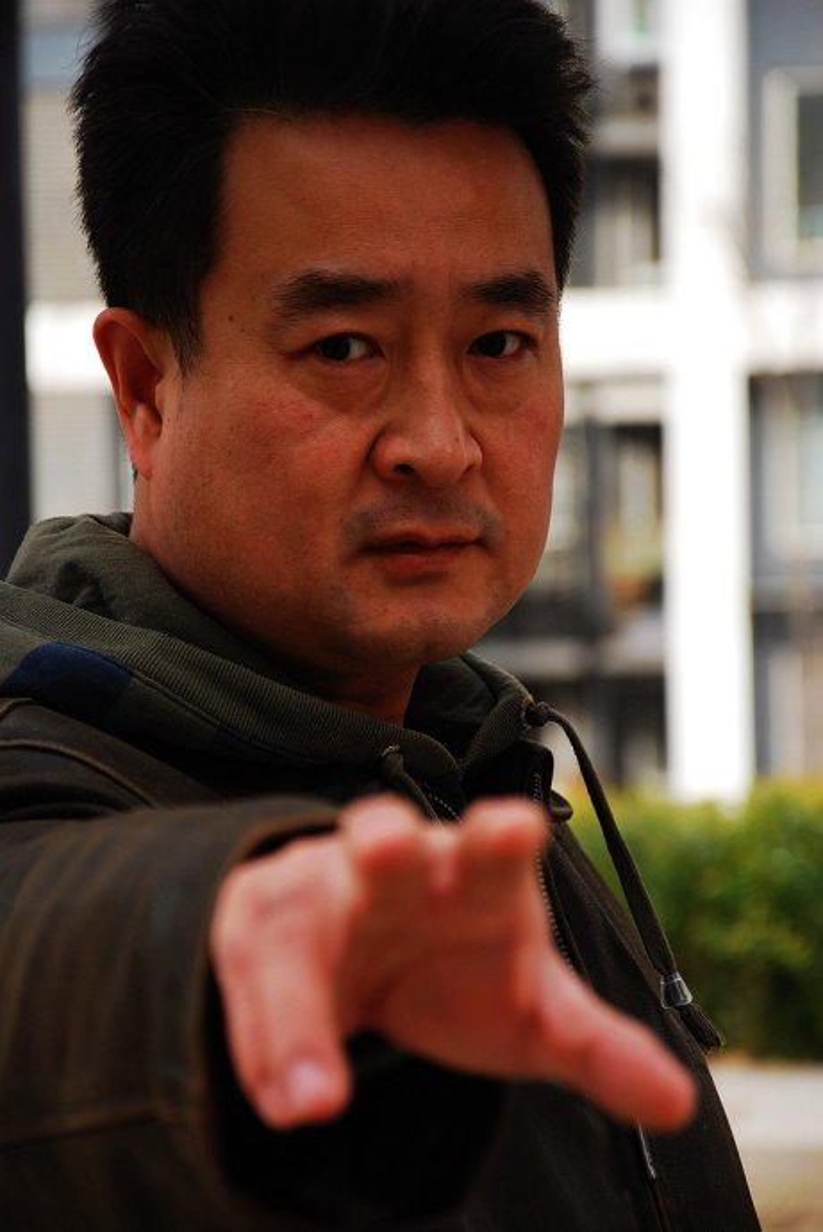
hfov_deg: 8.7
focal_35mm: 158
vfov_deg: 13.0
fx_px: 5392
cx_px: 412
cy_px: 616
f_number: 5.6
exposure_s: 1/60
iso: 100
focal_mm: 105
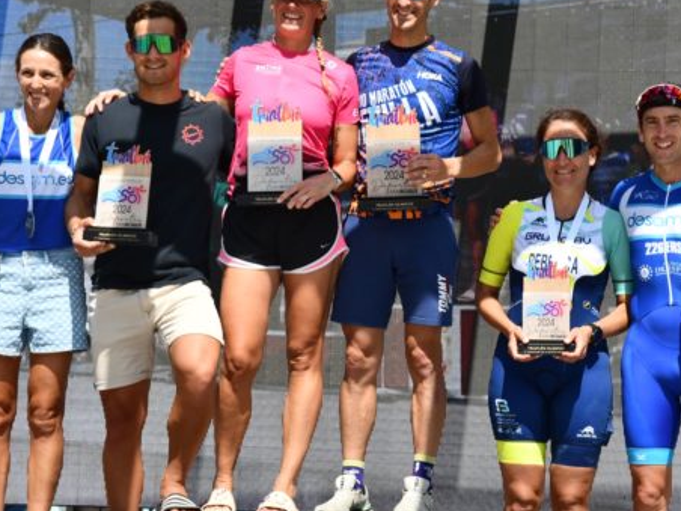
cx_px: 395
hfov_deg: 17.7
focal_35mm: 111
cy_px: 262
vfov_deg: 13.3
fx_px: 2184
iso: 100
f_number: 8
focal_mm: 50
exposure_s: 1/250
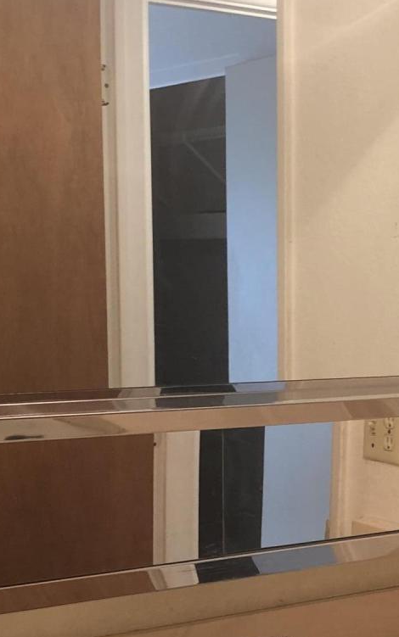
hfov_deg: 16.3
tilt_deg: -11.4
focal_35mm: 79
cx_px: 368
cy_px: 541
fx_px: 1373
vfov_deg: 25.5
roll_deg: +0.1
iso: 32
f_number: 1.8
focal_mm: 3.99
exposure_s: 1/24
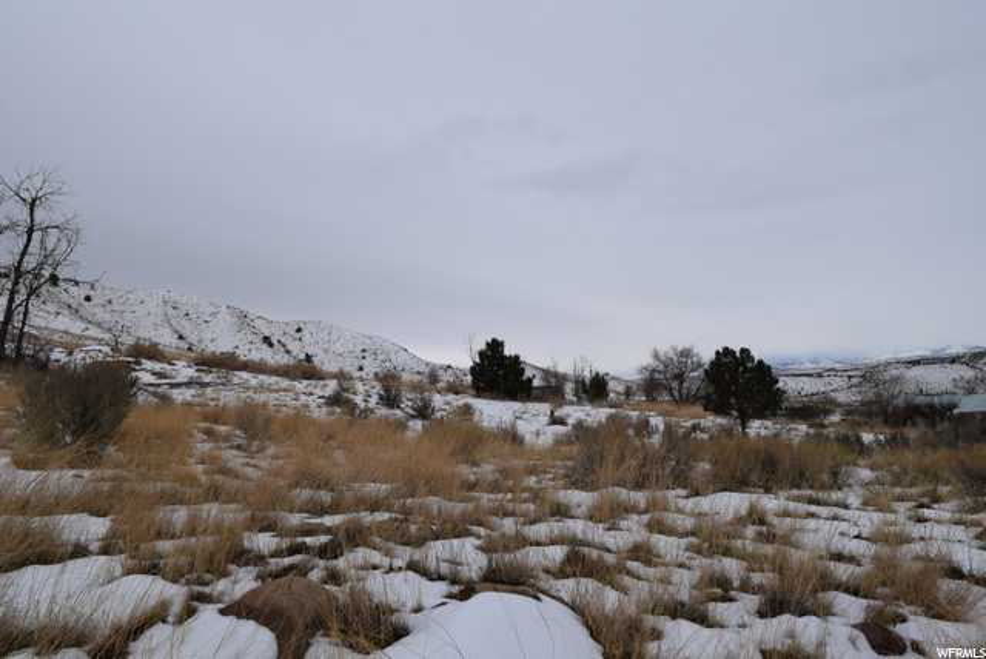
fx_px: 740
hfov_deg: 67.3
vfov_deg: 48.0
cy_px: 330
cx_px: 493
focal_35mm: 27
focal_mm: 18
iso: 200
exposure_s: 1/400
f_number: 10
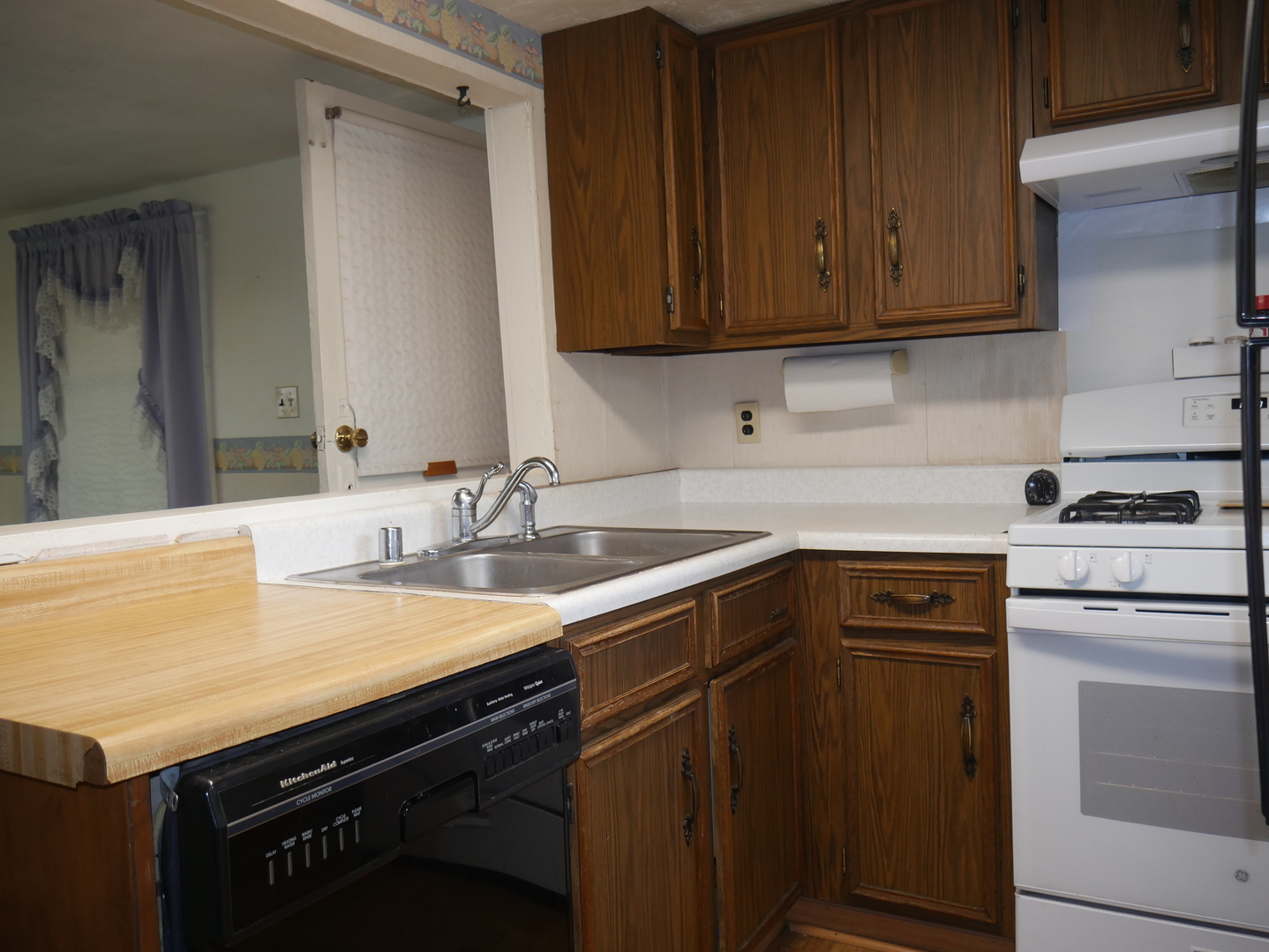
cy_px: 476
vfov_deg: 49.8
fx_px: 1027
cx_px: 634
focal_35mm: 28
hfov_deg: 63.4
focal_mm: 14
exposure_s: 1/60
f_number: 3.5
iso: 400
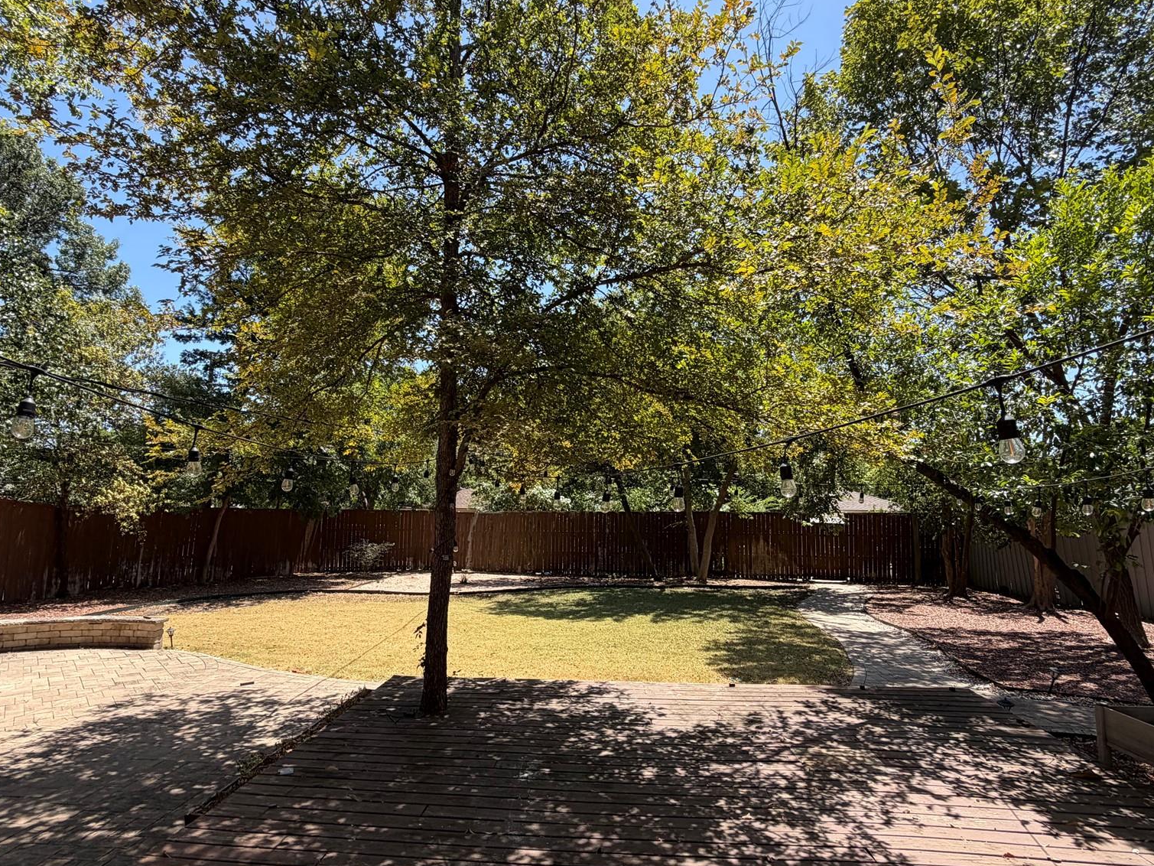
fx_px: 633
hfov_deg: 84.7
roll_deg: -0.6
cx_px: 570
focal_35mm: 19
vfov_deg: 68.6
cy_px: 457
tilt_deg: +6.0
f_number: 2.2
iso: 40
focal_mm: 2.22
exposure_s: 1/564
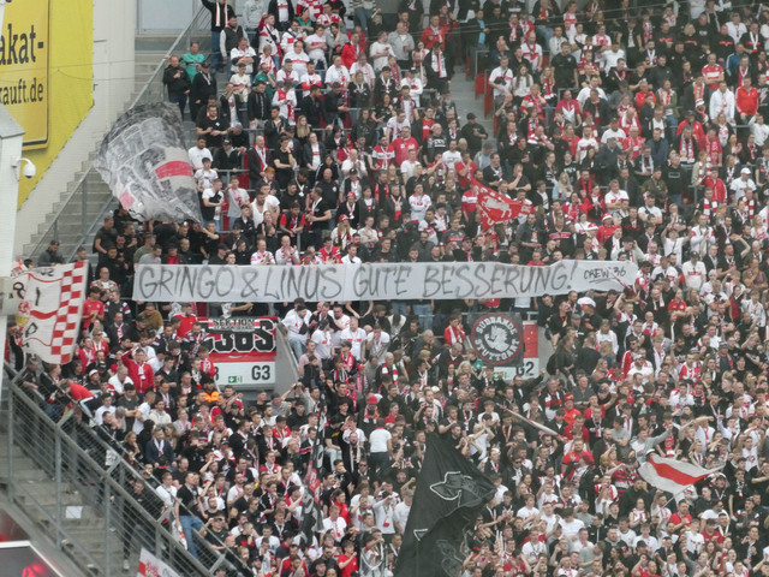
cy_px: 288
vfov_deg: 5.0
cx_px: 384
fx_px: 6665
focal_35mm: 300
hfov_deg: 6.6
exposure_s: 1/125
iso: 640
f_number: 5.8
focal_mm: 53.8
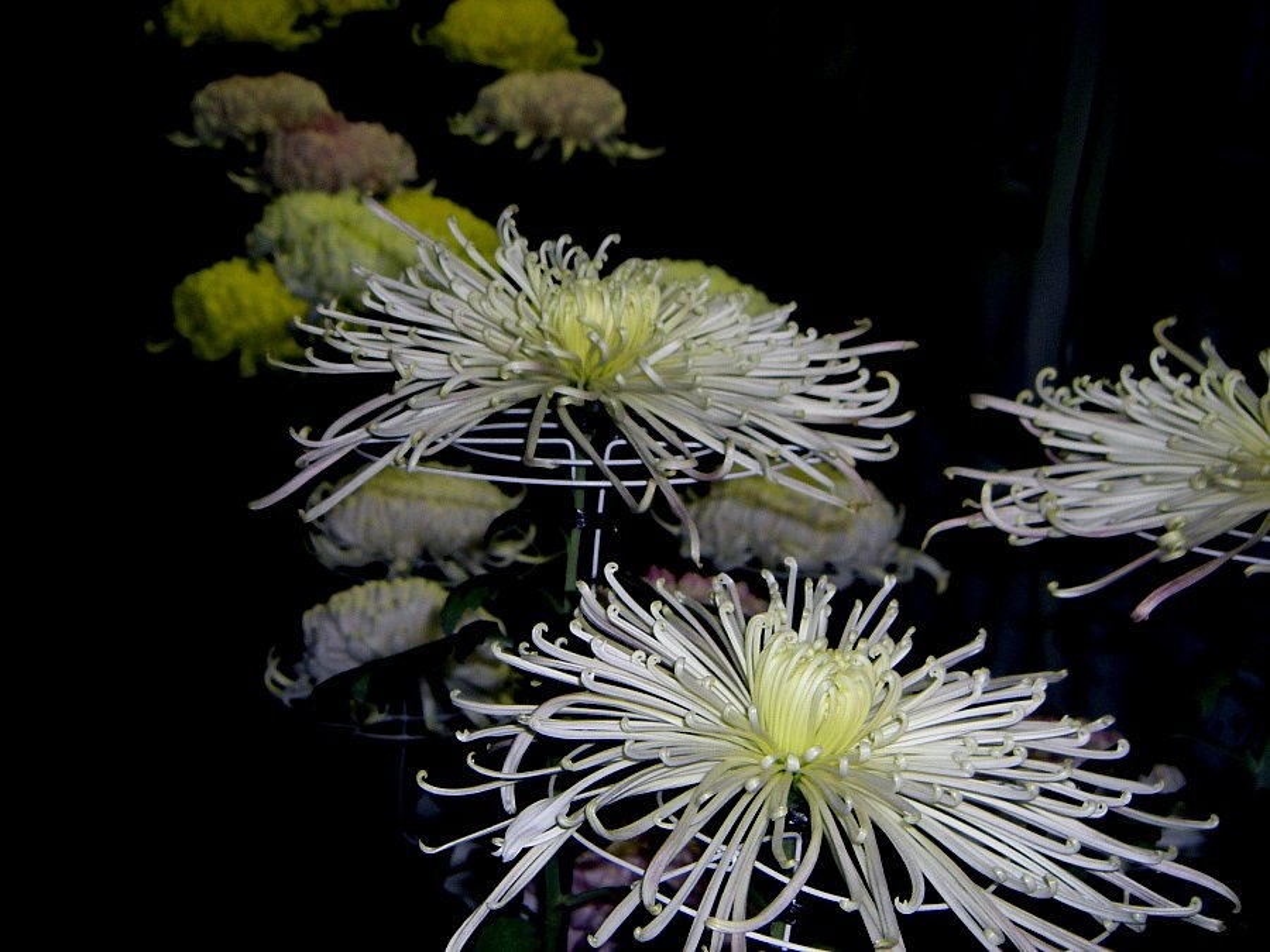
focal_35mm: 99
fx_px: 3632
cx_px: 635
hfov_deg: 19.8
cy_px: 476
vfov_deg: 14.9
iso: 200
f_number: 4
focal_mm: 16.3
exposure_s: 1/80
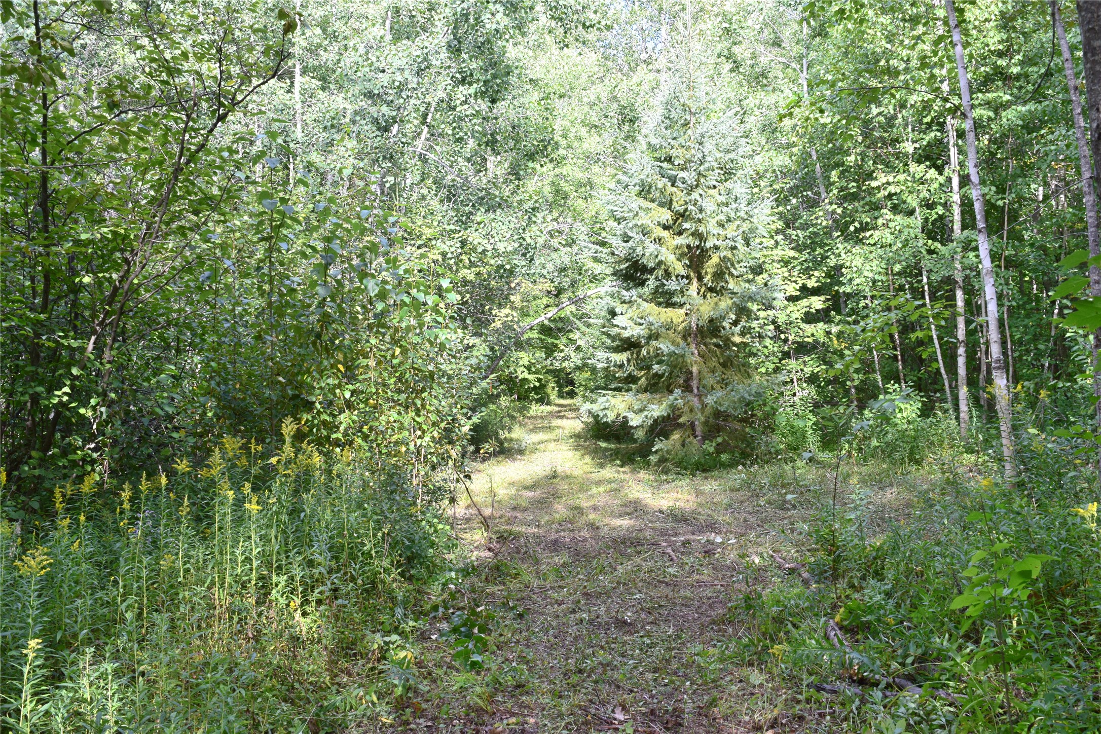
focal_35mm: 36
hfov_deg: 53.1
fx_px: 1101
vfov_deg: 36.9
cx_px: 550
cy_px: 367
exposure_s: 1/125
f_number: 9
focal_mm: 24
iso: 400
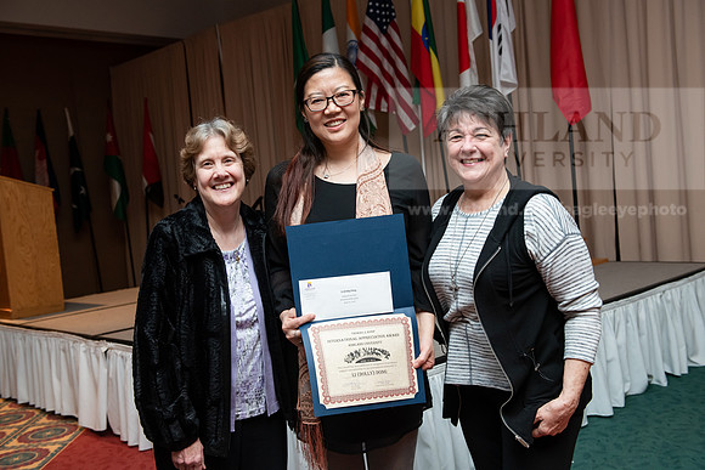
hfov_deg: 50.7
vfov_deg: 35.1
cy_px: 235
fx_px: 744
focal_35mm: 38
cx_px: 352
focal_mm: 38
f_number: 5.6
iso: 1600
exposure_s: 1/160
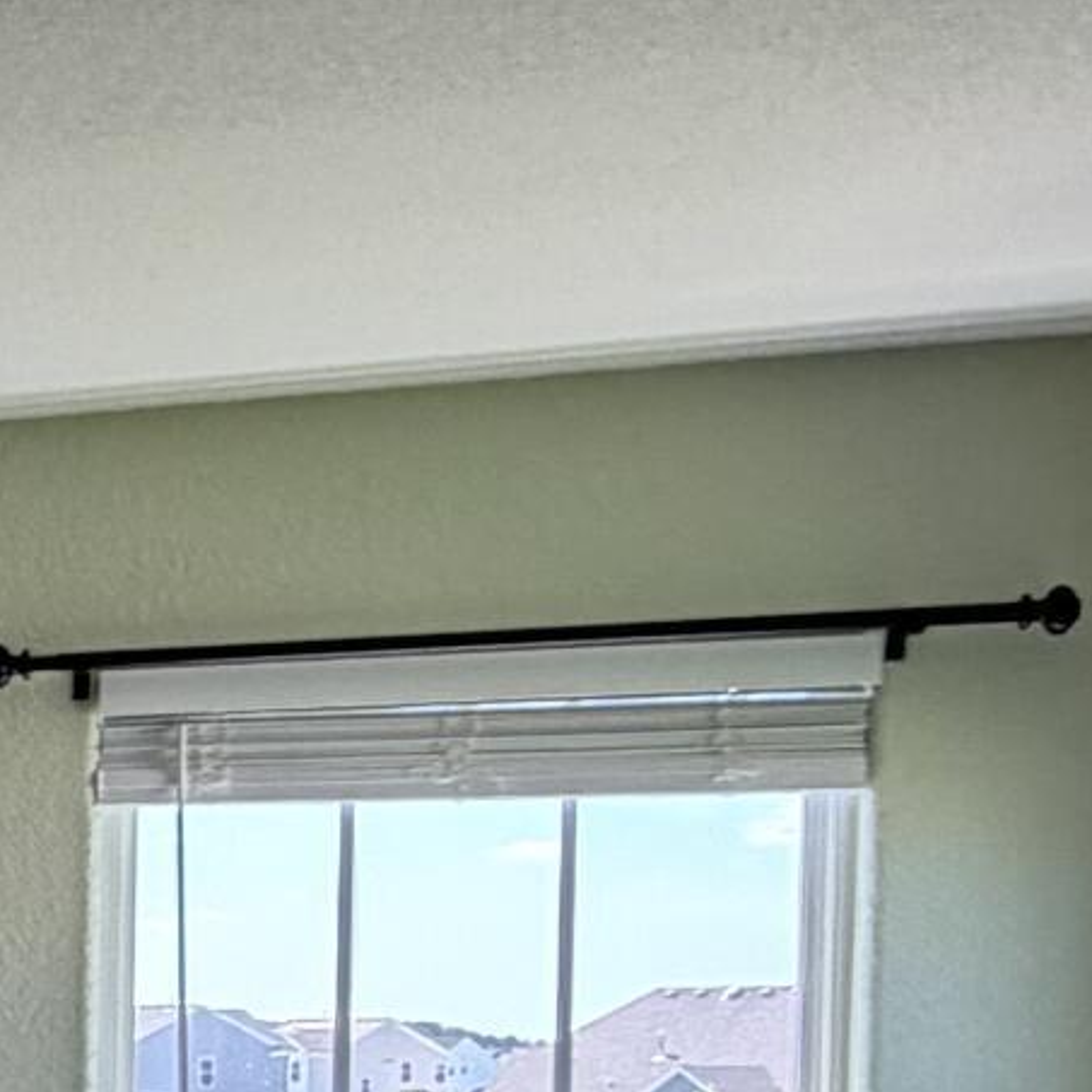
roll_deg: +0.0
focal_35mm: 82
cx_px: -1326
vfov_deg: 20.3
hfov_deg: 15.2
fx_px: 2927
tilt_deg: +2.2
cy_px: 1147
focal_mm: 2.22
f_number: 2.2
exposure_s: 1/121
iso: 80
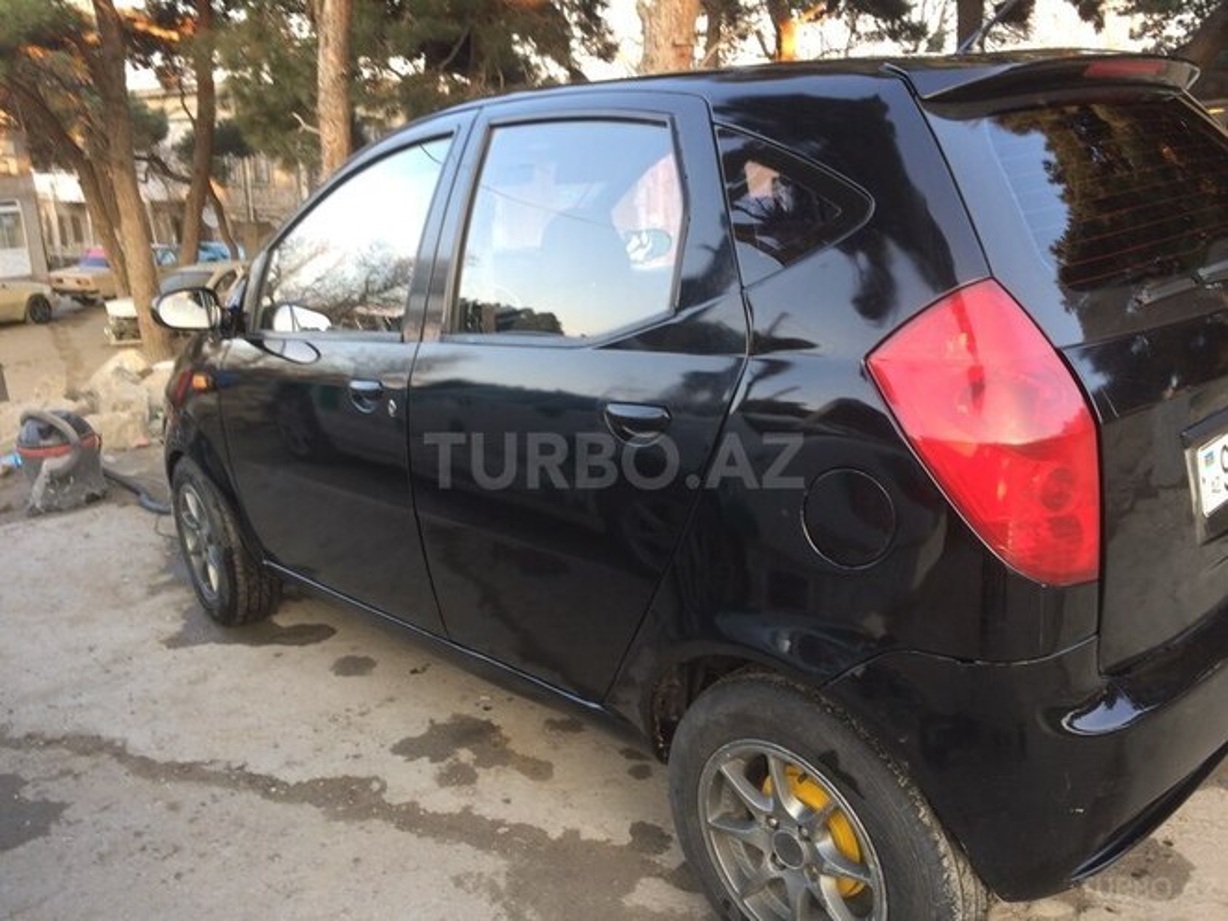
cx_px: 614
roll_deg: +2.4
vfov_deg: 48.2
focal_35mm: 29
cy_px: 460
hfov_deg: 61.7
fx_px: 1029
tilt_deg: -17.2
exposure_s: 1/50
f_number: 2.2
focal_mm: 4.15
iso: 32
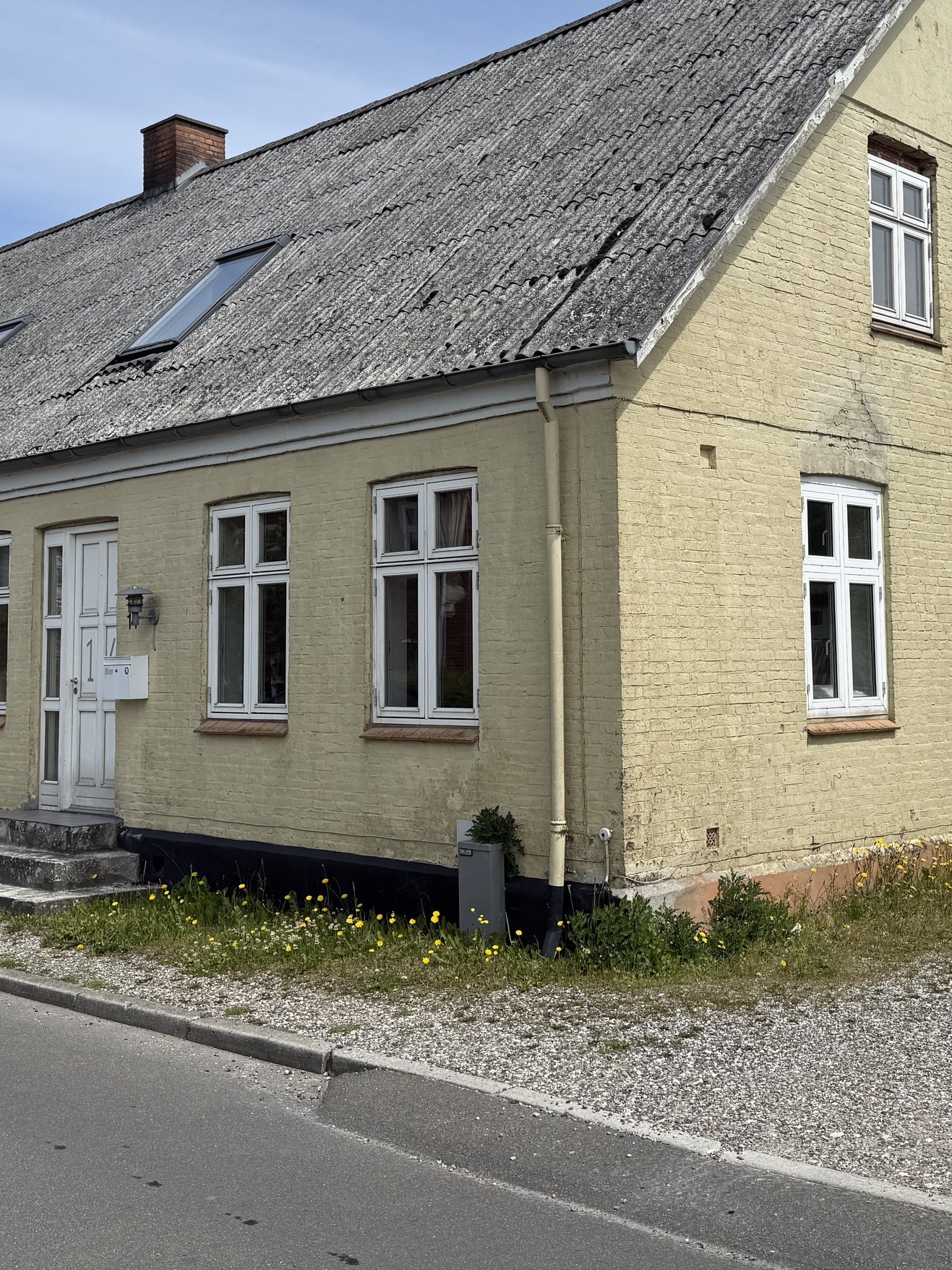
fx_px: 1503
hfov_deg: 35.1
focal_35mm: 41
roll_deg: -1.1
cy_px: 542
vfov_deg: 45.6
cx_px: 514
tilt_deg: +8.7
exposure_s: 1/6711
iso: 80
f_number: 1.78
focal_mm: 6.76
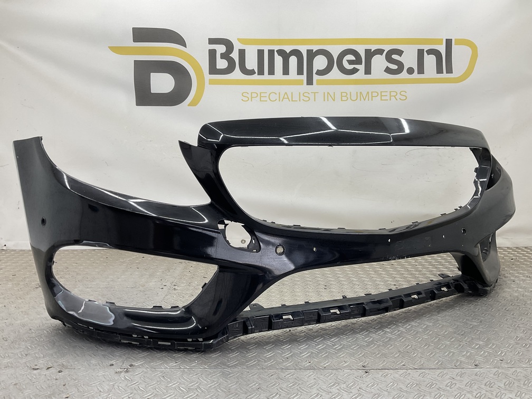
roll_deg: -0.1
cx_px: 266
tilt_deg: -7.7
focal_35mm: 29
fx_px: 446
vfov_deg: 48.2
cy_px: 200
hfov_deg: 61.7
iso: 25
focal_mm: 3
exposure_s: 1/120
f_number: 1.8
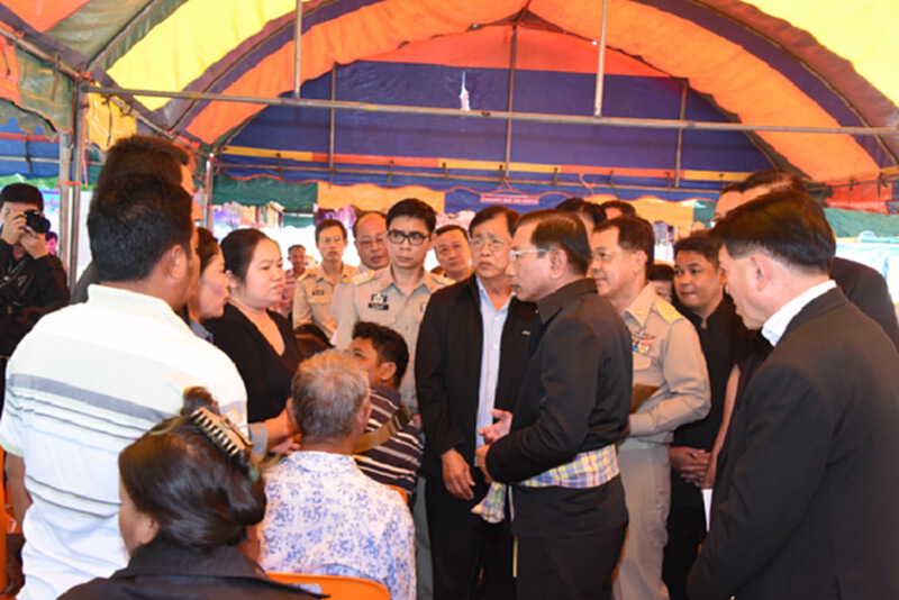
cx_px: 450
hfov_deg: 43.6
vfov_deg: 29.9
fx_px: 1124
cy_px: 300
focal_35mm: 45
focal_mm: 45
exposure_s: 1/125
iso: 3200
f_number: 8
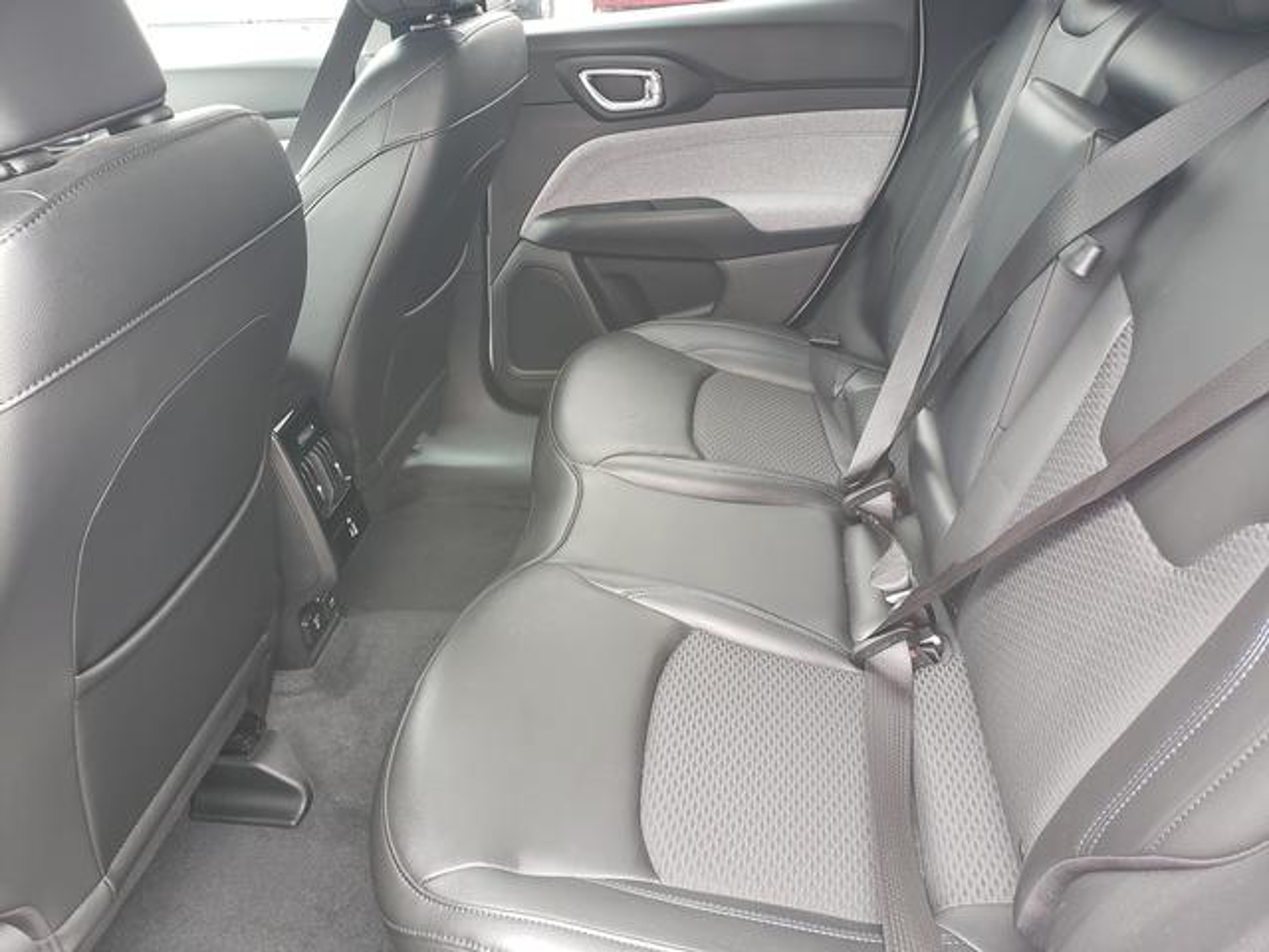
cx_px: 634
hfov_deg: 67.3
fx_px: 953
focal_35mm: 26
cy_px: 476
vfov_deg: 53.1
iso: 250
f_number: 2.4
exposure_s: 1/32
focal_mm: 4.3
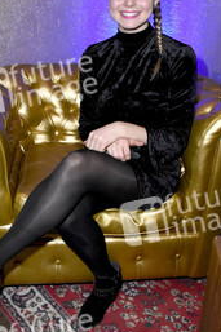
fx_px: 387
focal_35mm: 42
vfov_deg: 46.4
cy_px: 151
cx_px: 68
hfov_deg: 31.5
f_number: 6.3
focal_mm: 18
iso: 3200
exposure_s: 1/60
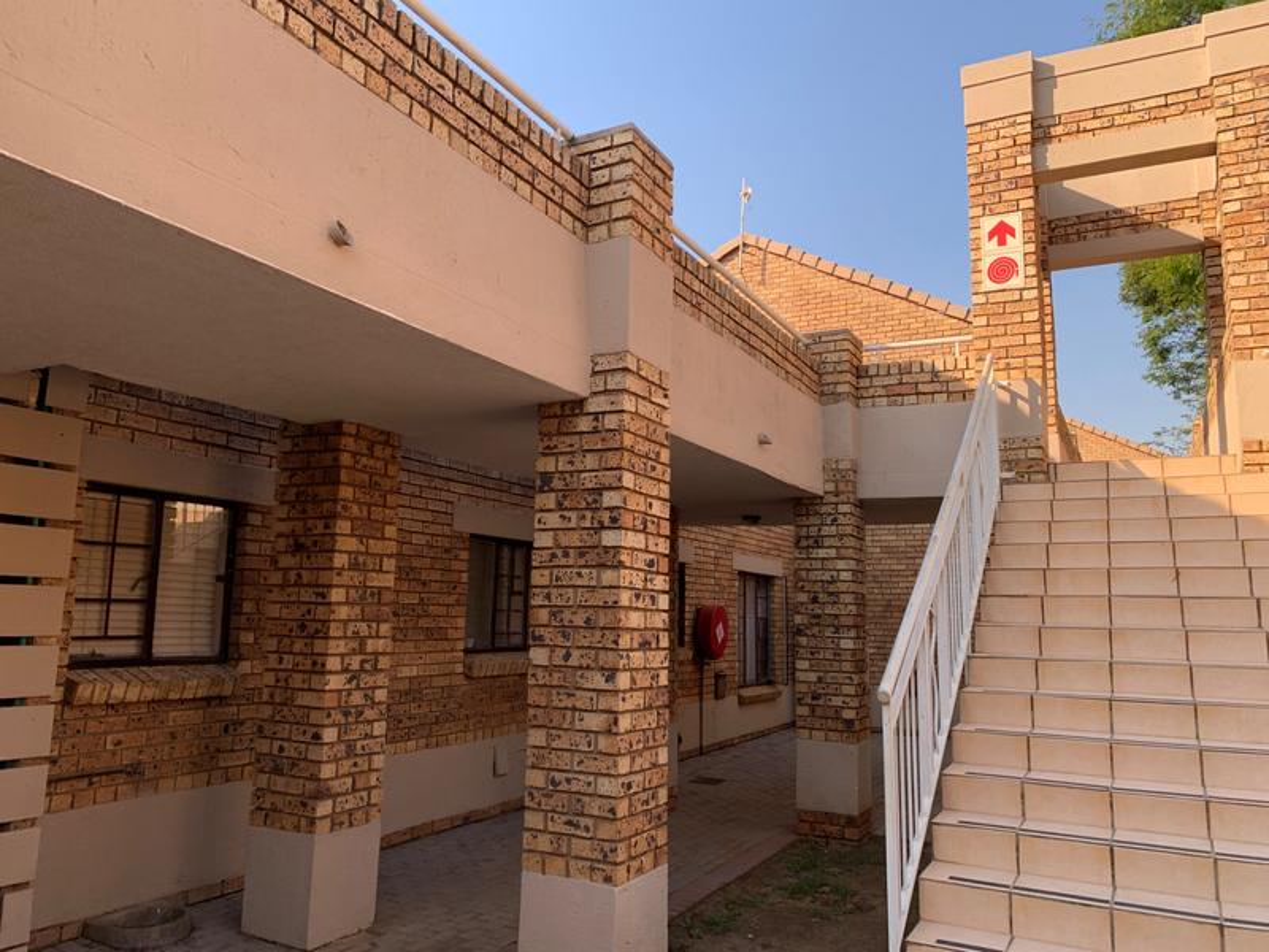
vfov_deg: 53.1
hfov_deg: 67.3
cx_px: 634
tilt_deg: +7.8
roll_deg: -1.3
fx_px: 953
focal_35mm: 26
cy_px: 476
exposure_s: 1/515
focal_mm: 4.25
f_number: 1.8
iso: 25
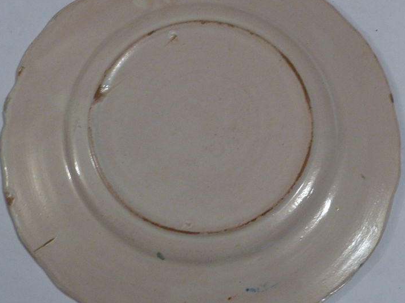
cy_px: 144
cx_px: 227
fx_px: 725
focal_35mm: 62
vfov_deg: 23.6
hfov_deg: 31.2
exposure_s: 1/15
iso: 400
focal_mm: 7.8
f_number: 3.2
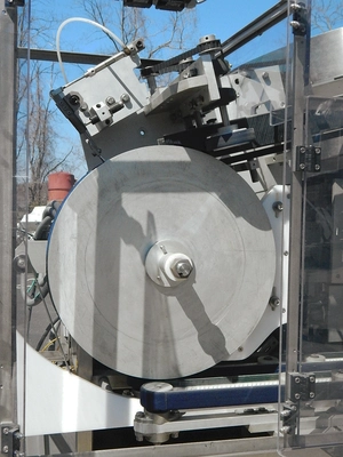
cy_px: 228
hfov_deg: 33.6
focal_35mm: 43
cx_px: 172
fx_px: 568
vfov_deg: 43.9
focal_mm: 7.7
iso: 800
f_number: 7.1
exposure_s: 1/1500
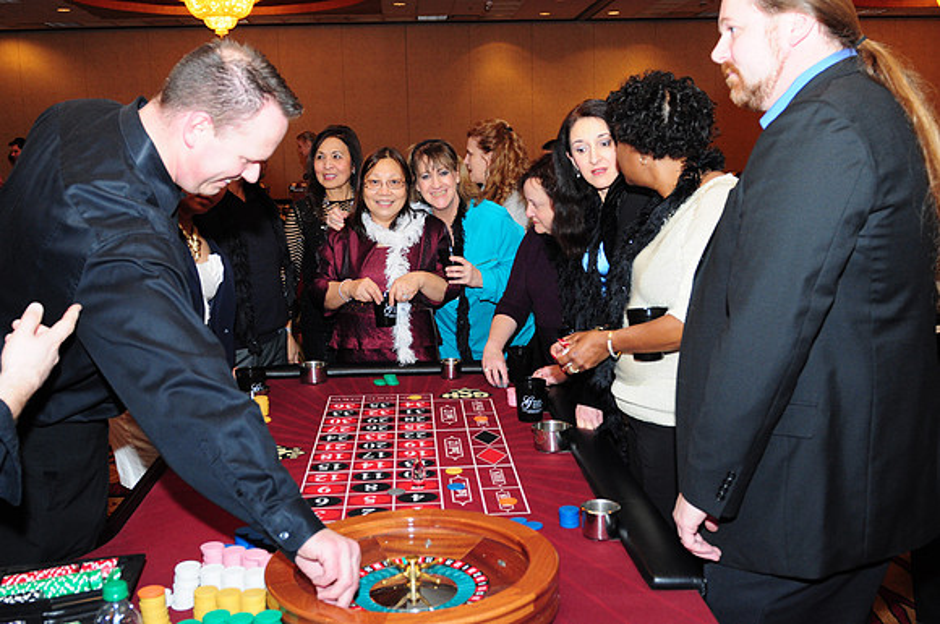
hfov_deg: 49.6
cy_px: 312
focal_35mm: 39
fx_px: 1017
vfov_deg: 34.1
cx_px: 470
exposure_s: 1/60
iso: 800
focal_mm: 26
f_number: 4
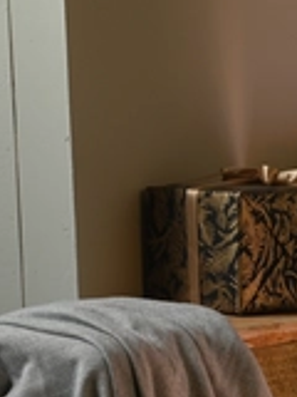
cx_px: 644
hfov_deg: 5.1
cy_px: 413
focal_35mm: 286
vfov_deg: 6.9
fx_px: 3272
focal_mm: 85
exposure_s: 1
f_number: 10
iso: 200
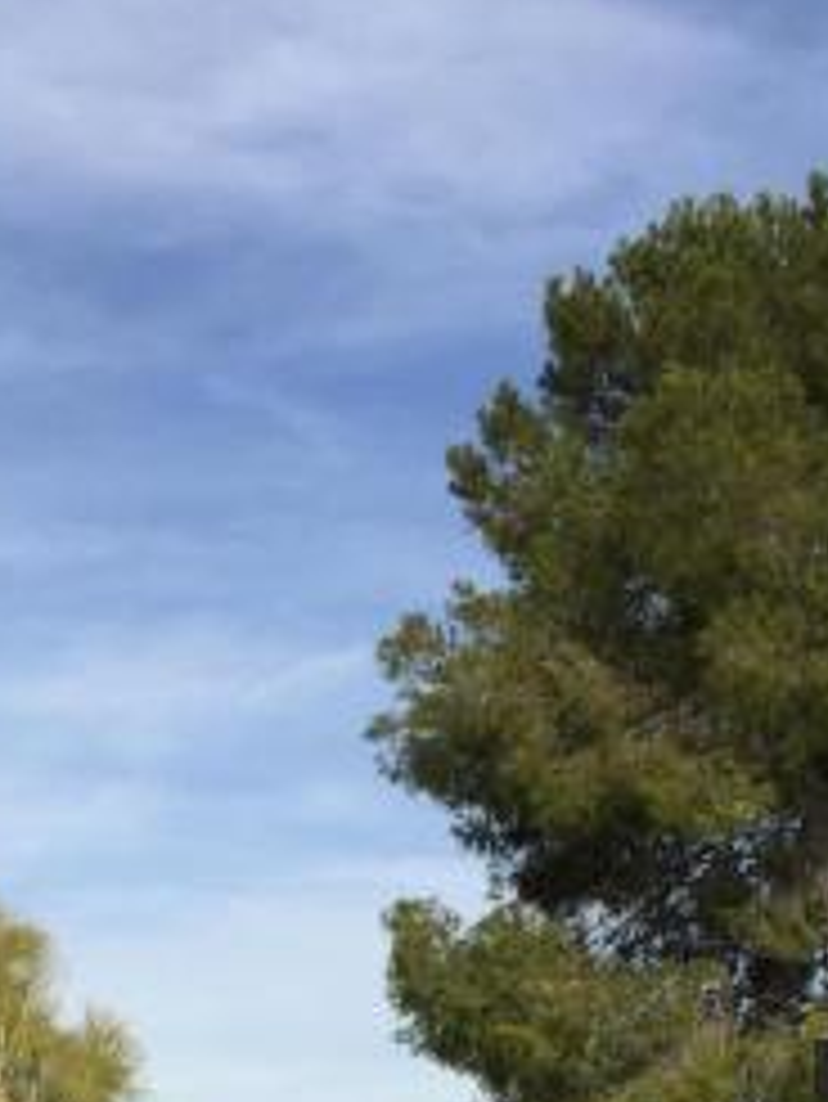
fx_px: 2900
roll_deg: -0.5
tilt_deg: -1.5
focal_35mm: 91
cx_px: 302
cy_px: 1525
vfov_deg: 19.4
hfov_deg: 16.2
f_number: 2.2
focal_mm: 4.15
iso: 32
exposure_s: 1/2825
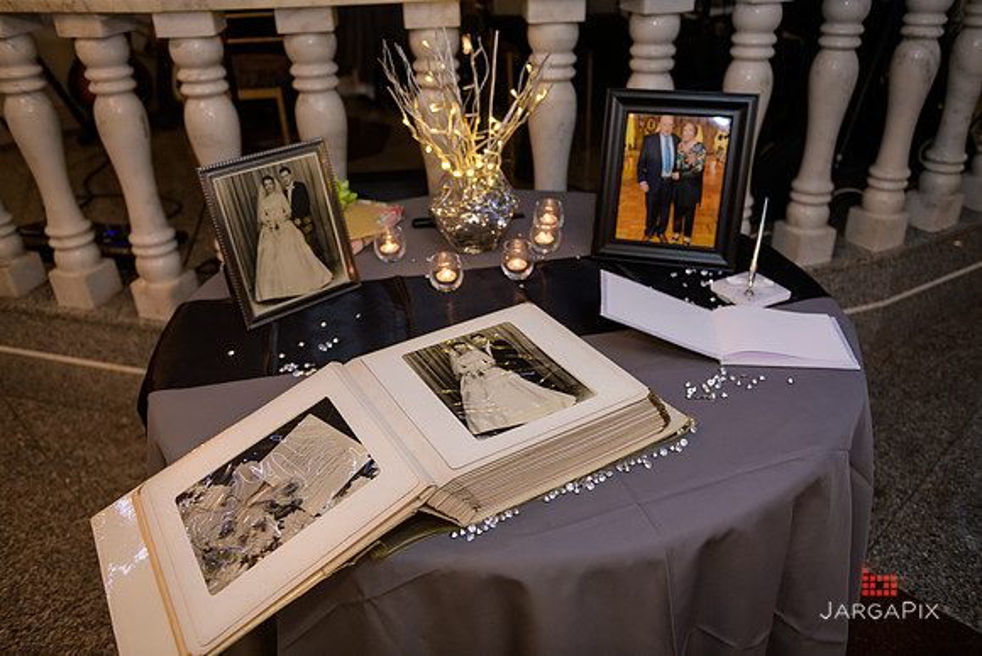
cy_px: 328
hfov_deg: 65.5
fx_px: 764
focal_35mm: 28
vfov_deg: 46.4
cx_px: 491
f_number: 3.2
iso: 800
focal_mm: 28
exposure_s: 1/125
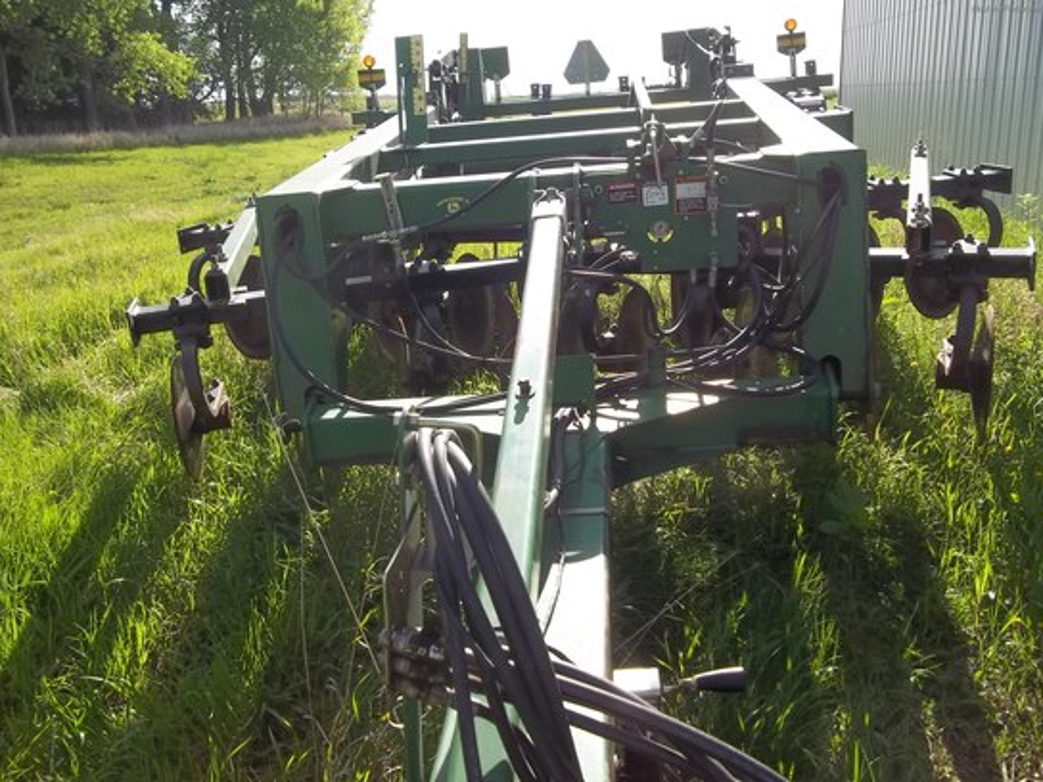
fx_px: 964
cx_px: 522
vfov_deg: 44.2
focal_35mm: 32
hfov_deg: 56.8
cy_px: 391
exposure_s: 1/80
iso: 64
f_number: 8.8
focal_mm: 5.7
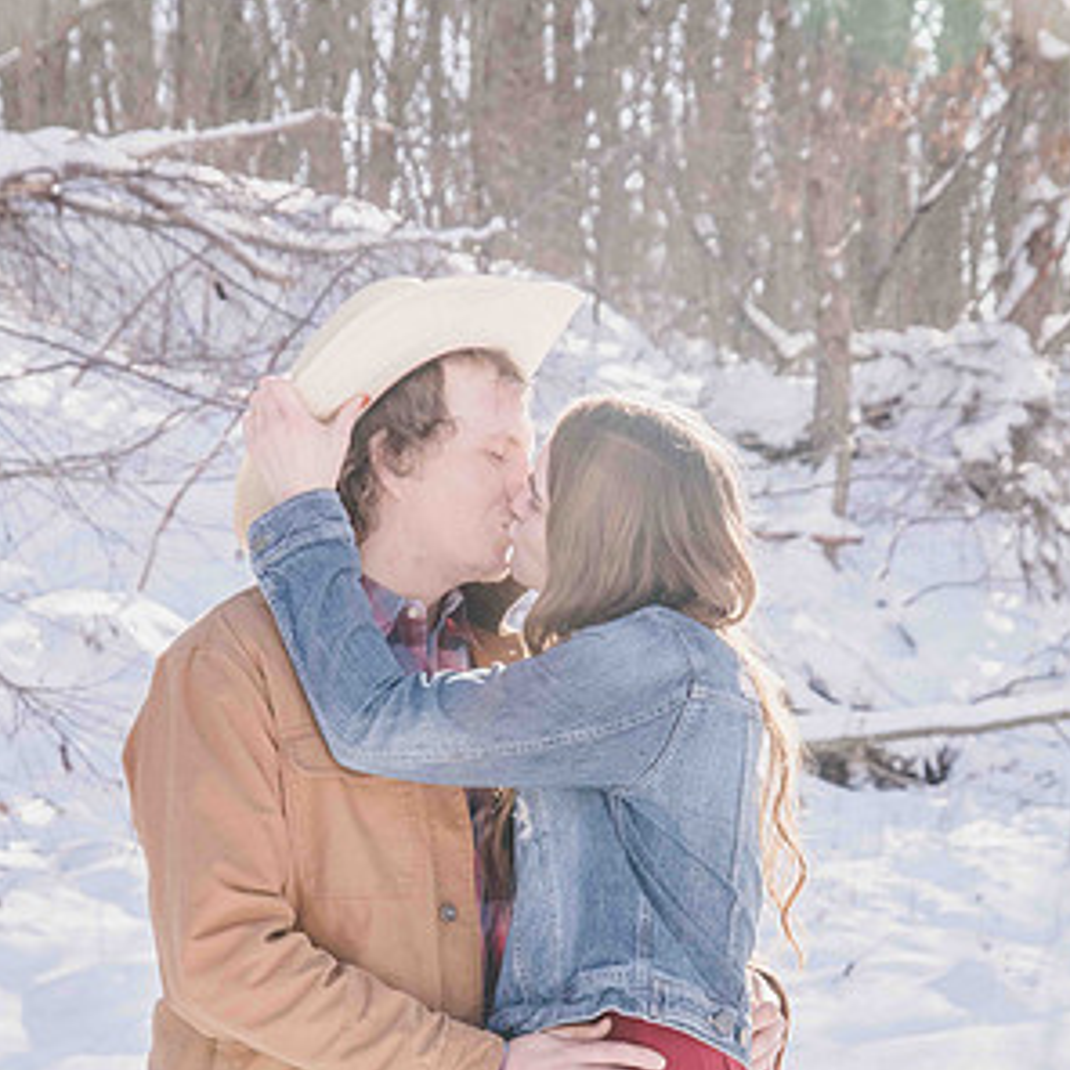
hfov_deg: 12.3
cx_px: 535
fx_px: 4966
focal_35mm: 142
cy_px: 737
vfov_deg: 12.3
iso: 800
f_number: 13
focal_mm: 110
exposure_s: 1/320
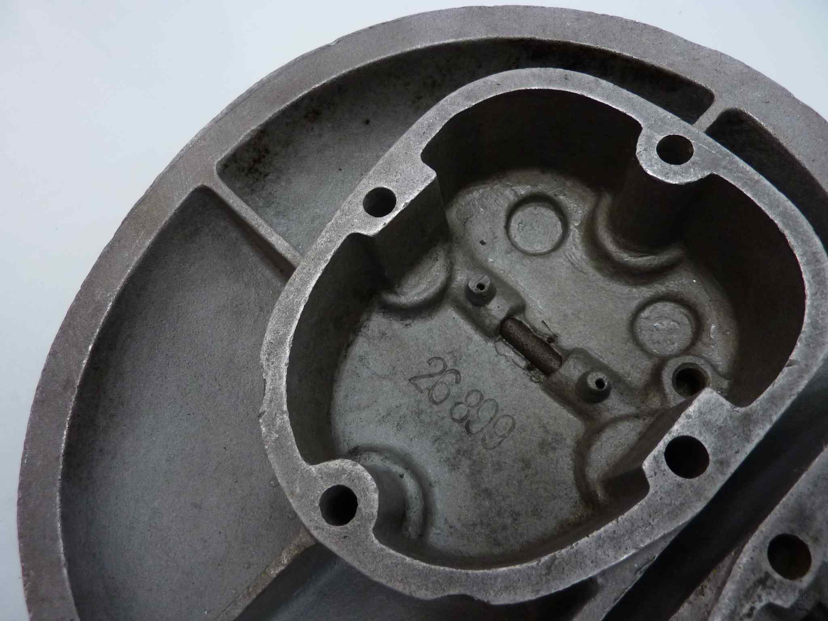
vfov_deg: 54.9
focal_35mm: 25
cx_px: 414
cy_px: 310
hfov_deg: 69.4
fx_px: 598
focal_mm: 4.1
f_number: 3.3
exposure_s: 1/30
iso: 200
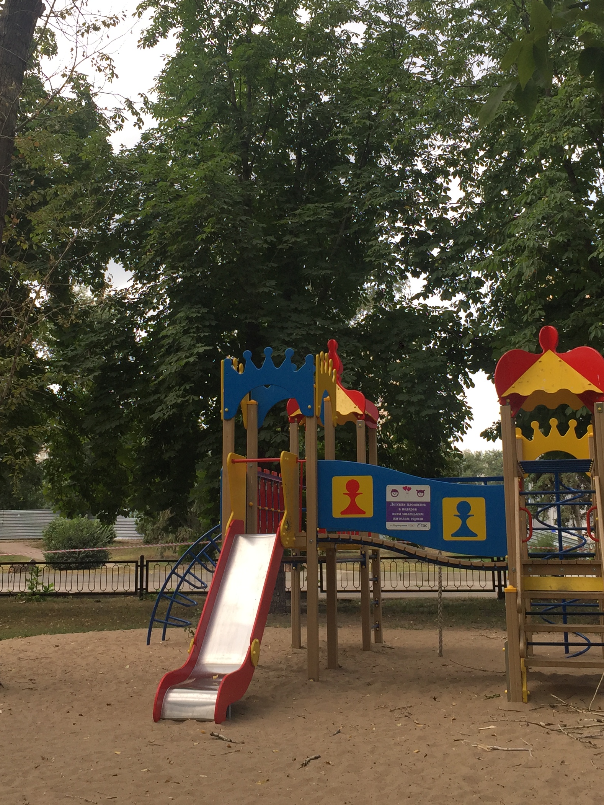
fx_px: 1047
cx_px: 322
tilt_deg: +10.1
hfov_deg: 32.2
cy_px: 348
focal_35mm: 45
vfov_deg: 42.0
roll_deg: -0.2
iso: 32
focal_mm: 4.15
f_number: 2.2
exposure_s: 1/659
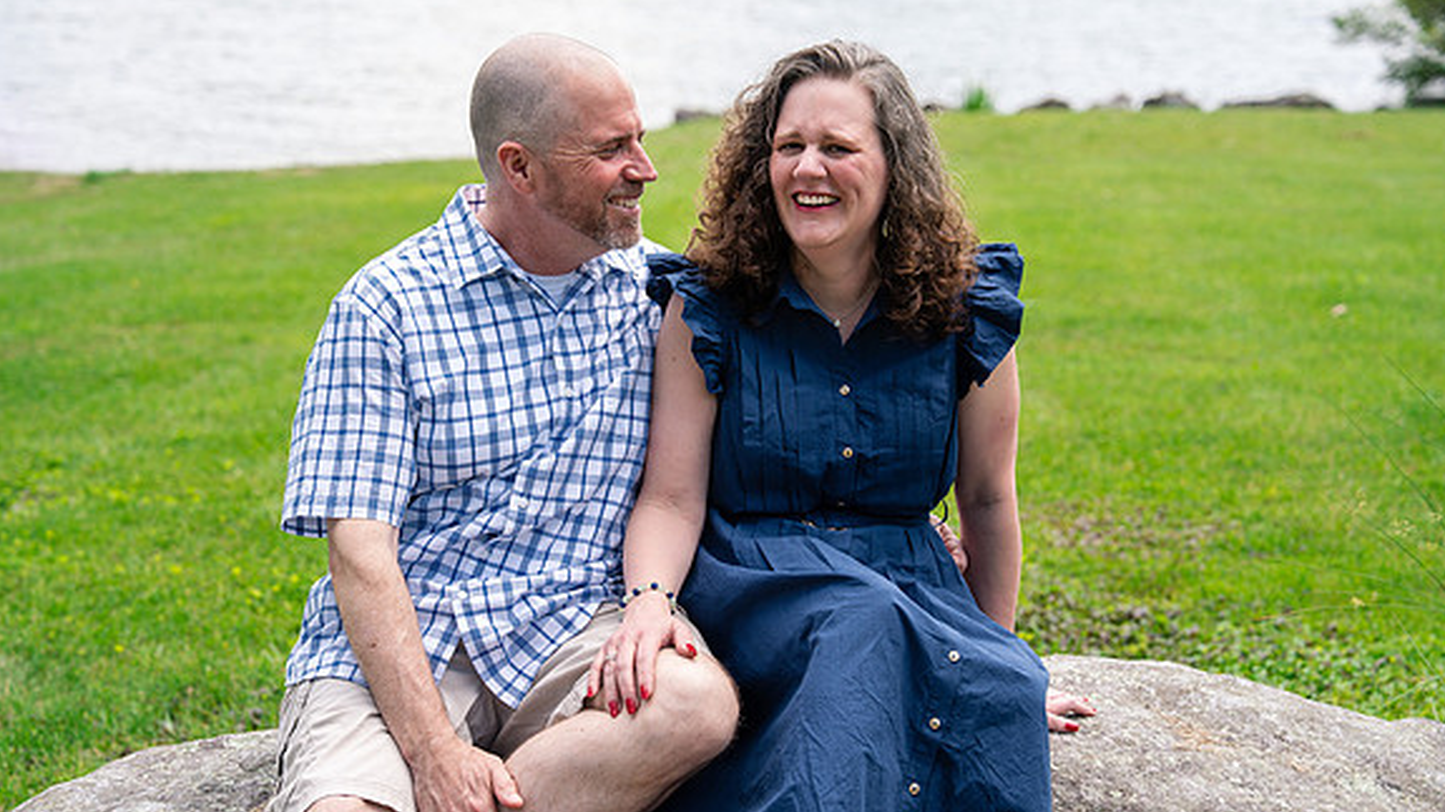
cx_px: 724
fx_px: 2834
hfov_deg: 28.6
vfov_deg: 16.3
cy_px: 454
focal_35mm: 74
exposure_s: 1/250
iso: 80
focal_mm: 70
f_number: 4
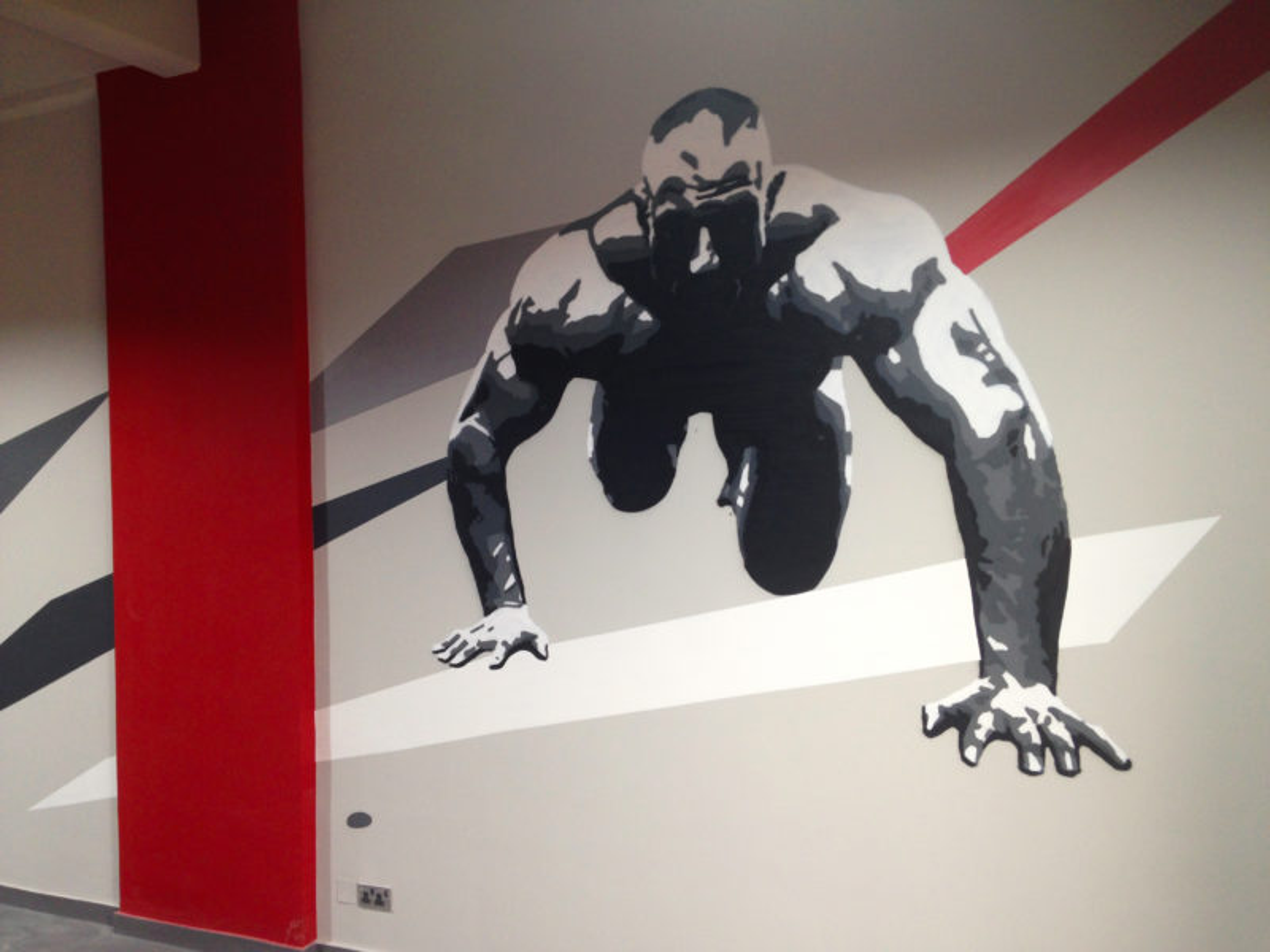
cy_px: 476
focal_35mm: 33
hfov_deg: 55.4
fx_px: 1211
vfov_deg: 42.9
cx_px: 635
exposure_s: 1/20
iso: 64
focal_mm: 4.12
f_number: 2.4
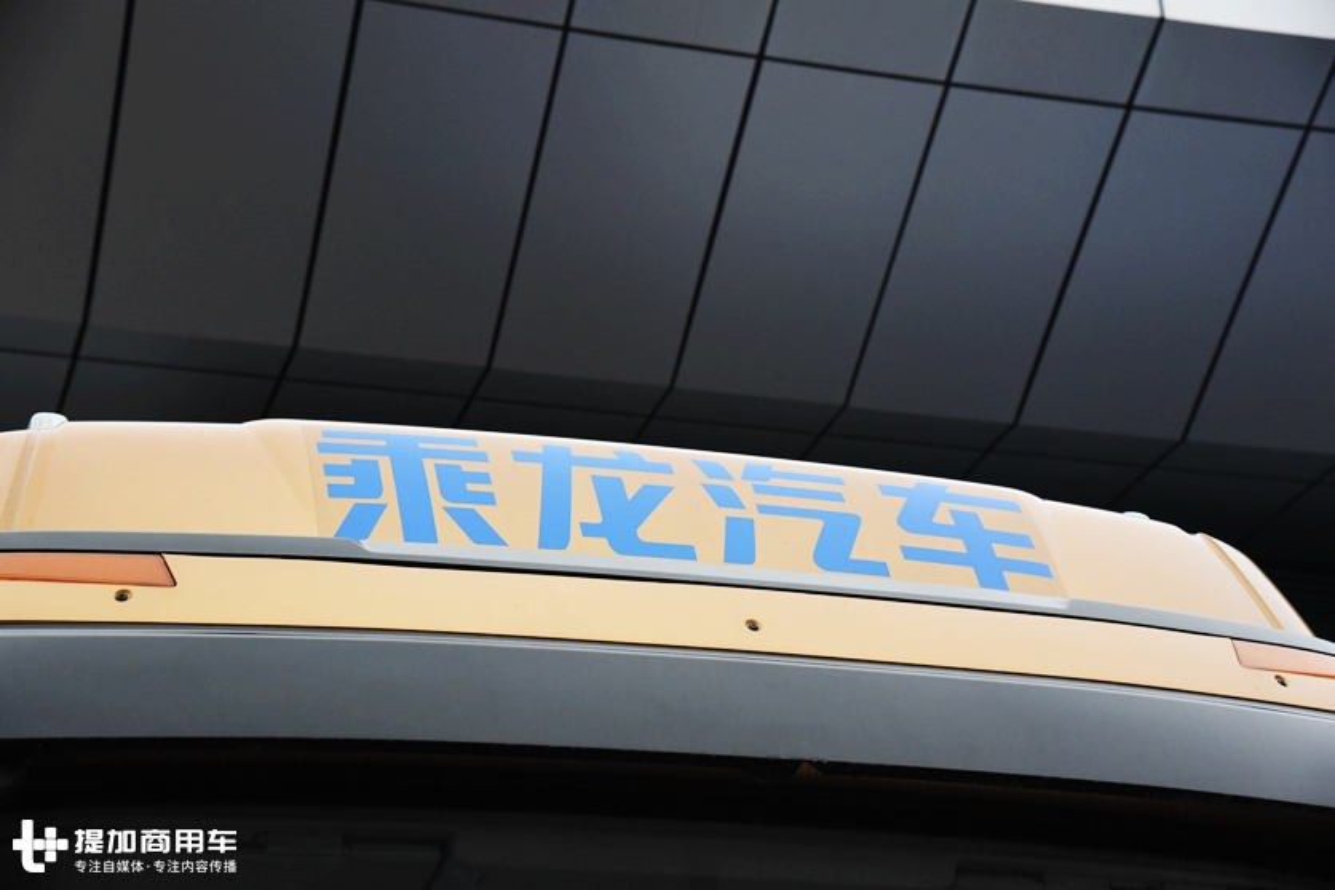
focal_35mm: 78
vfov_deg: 17.5
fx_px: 2892
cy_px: 445
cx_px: 668
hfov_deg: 26.0
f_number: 8
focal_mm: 78
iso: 5000
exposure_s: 1/1600
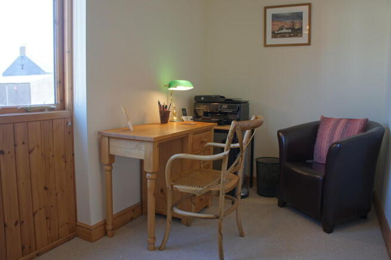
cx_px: 196
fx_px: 293
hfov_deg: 67.4
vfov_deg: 47.8
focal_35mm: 27
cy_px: 130
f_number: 4
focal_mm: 18
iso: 200
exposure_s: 1/30
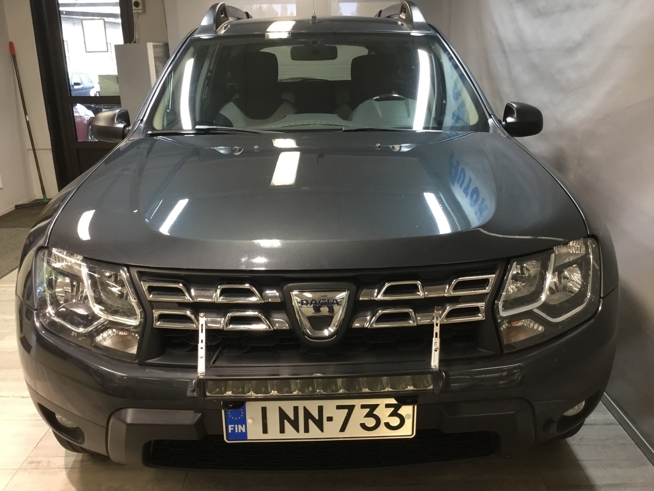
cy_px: 246
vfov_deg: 45.4
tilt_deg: -17.3
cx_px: 327
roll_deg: +2.0
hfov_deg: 58.4
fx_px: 586
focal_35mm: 31
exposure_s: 1/33
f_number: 2.4
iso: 125
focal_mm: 3.3
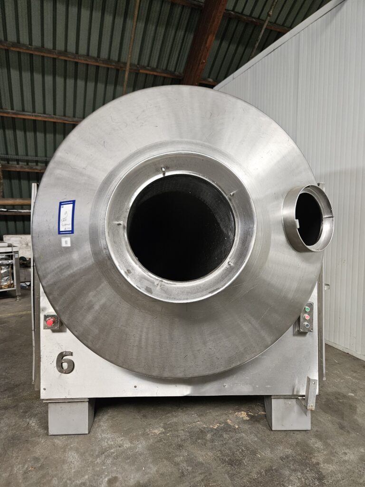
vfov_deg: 73.9
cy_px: 244
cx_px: 182
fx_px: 323
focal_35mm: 23
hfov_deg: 58.9
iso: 500
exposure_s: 1/142
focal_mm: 5.4
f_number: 1.8
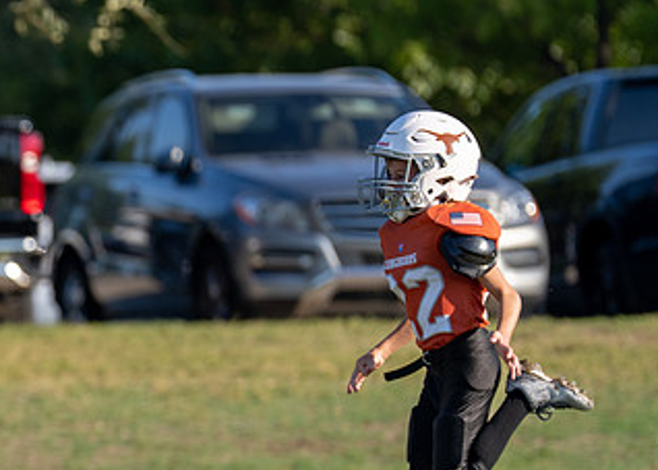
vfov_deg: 2.5
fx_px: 10706
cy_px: 277
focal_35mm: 573
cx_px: -238
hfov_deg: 3.5
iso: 100
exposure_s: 1/1250
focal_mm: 200
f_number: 2.8
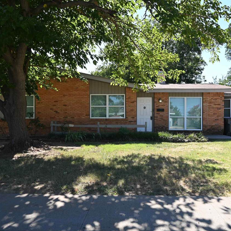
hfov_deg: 52.5
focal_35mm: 31
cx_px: 116
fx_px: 234
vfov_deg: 52.5
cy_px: 116
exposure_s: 1/250
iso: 125
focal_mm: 24
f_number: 5.6
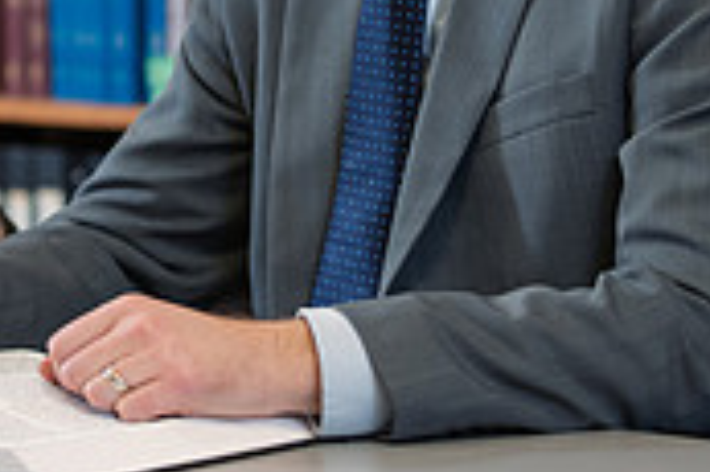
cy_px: -133
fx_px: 4965
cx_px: 103
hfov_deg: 8.2
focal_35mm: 252
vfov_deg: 5.4
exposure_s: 1/160
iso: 800
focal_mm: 75
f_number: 3.2
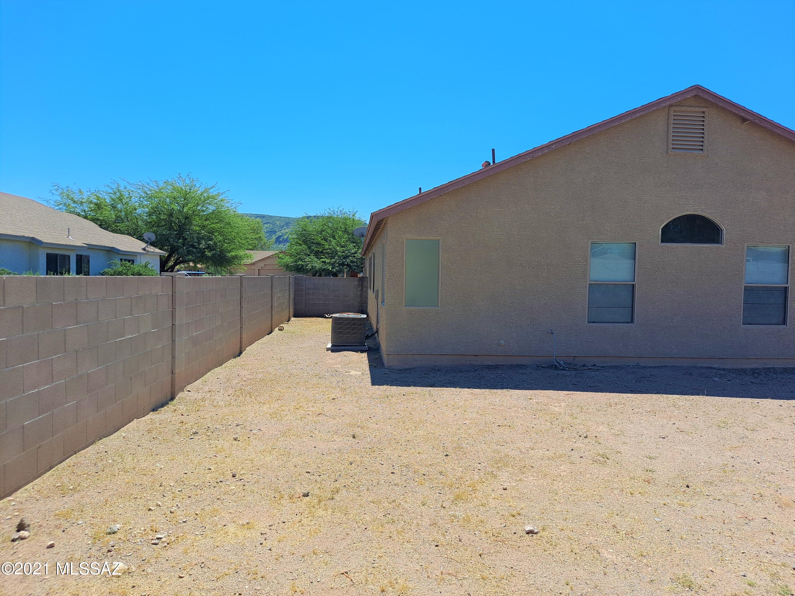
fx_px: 574
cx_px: 398
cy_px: 298
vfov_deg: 54.9
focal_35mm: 25
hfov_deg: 69.4
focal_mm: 4.6
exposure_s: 1/1096
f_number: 2
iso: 32
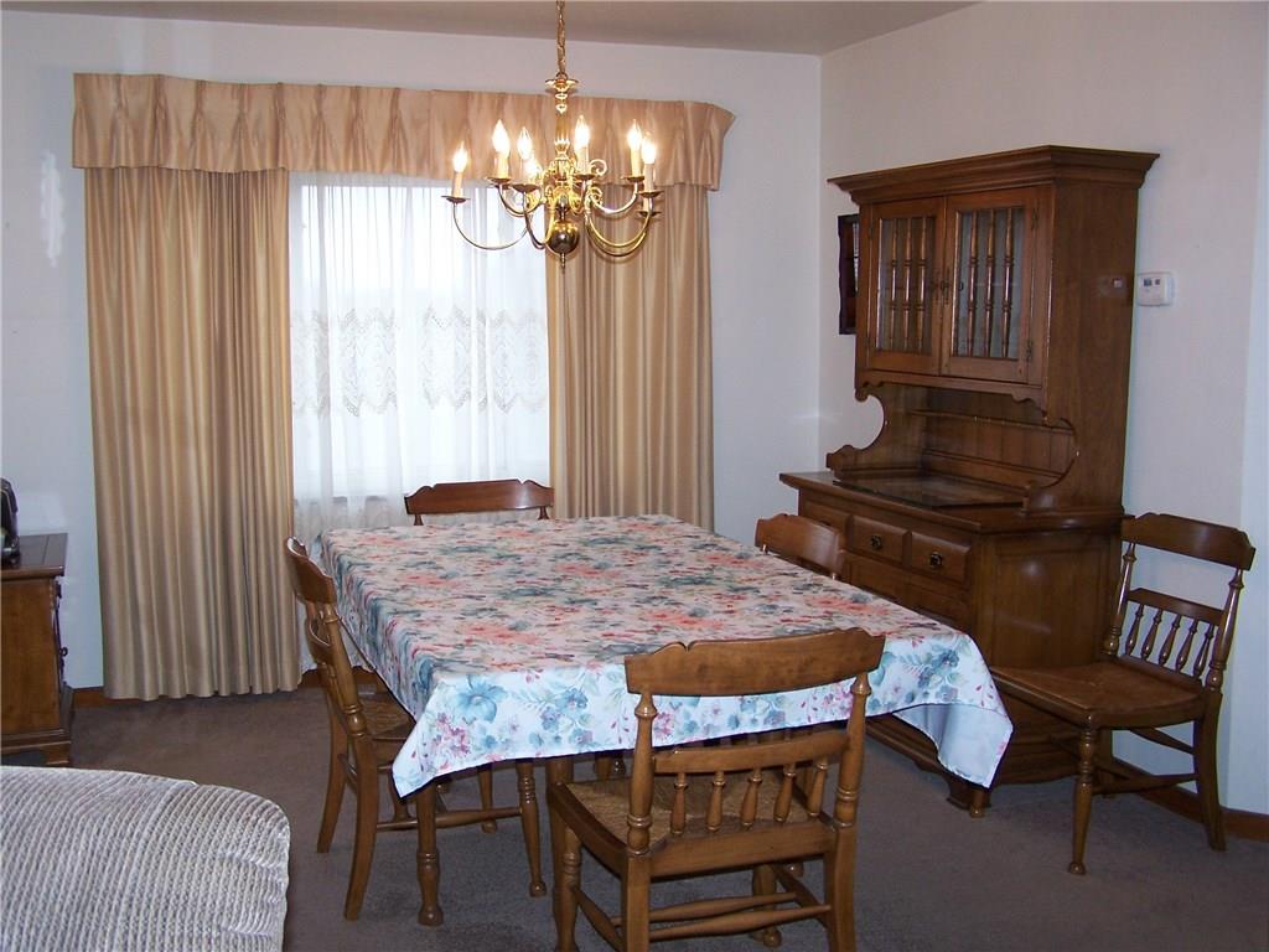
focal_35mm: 38
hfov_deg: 49.0
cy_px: 476
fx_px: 1393
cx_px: 634
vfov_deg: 37.7
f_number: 2.8
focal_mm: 6.3
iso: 140
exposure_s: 1/60
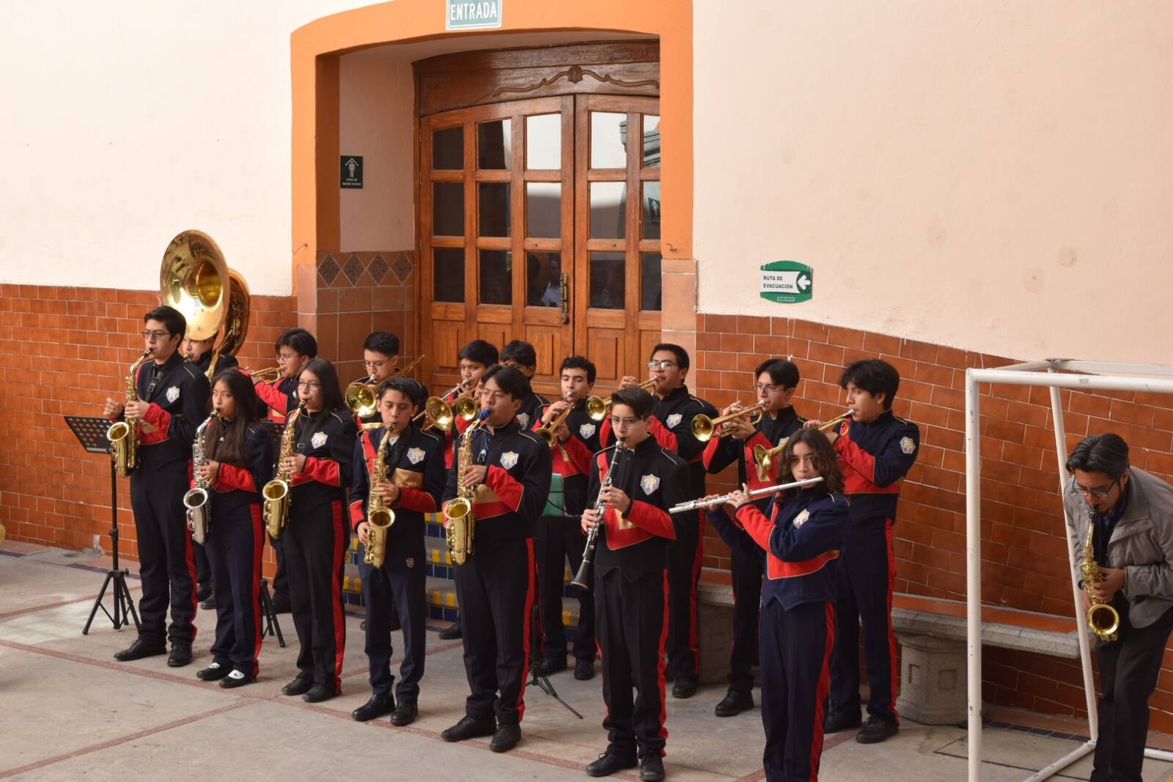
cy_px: 391
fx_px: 1955
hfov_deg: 33.4
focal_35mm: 60
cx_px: 586
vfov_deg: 22.6
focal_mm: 40
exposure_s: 1/200
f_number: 7.1
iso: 400
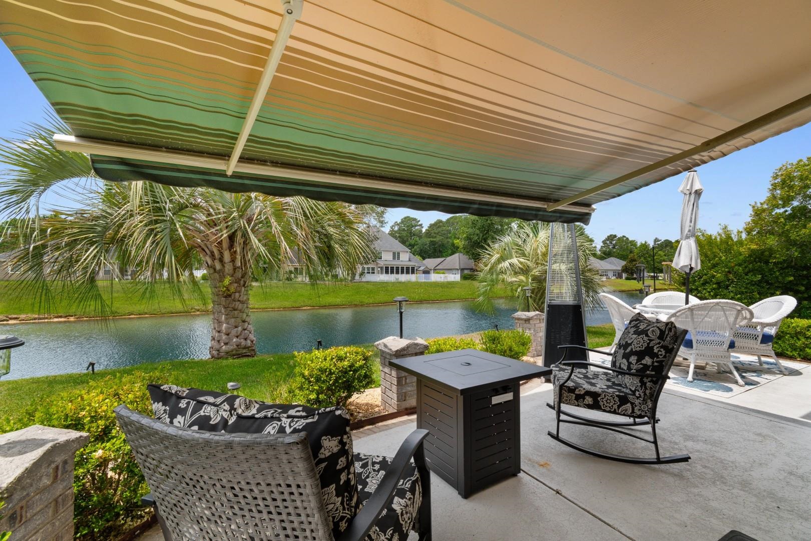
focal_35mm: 15
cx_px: 406
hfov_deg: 100.4
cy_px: 270
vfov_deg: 77.3
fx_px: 338
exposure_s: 1/250
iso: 100
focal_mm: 10
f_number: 8
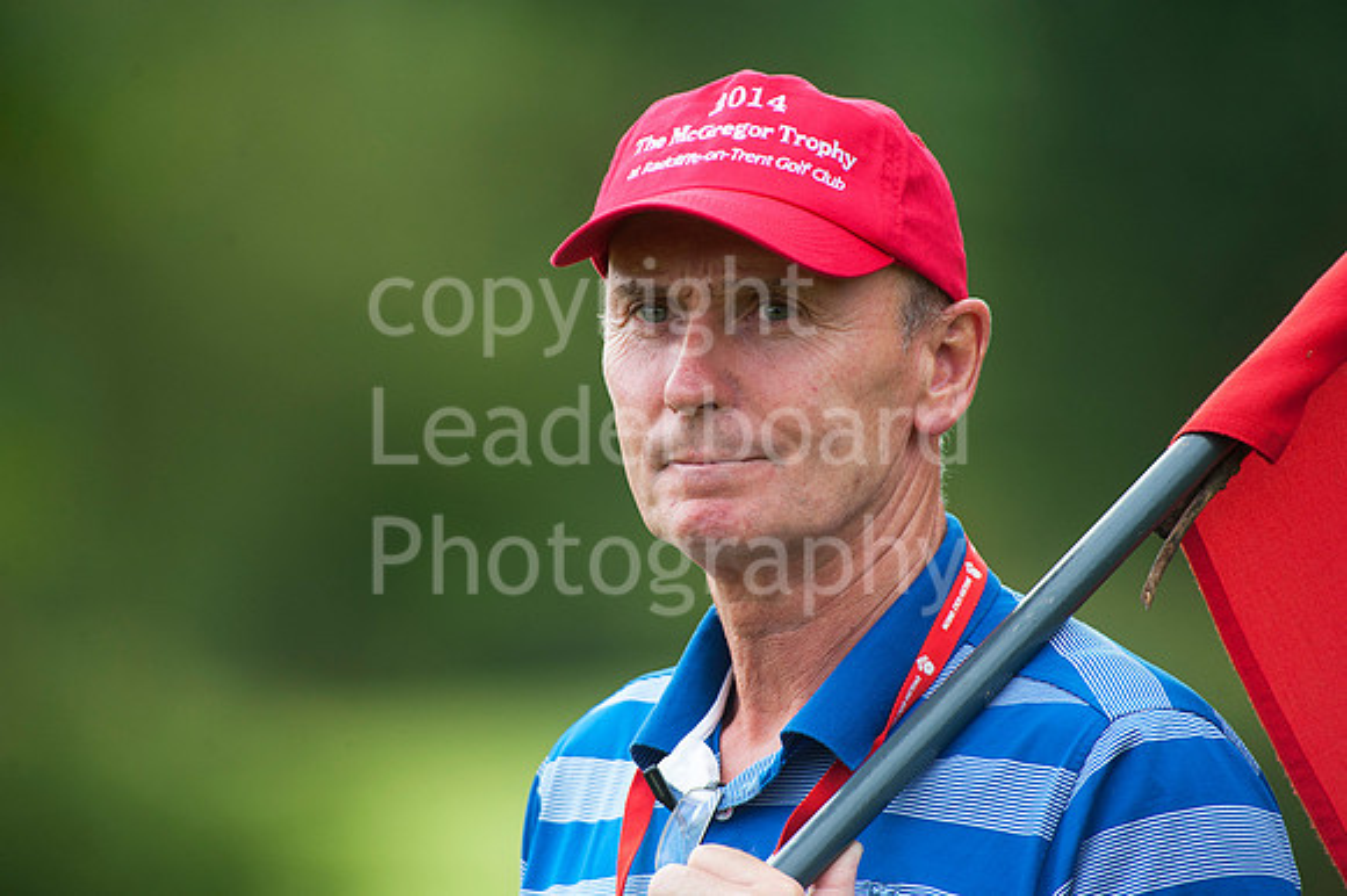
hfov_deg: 3.4
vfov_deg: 2.3
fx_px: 22436
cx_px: 674
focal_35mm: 600
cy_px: 448
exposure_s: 1/800
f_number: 5.6
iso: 800
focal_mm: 600
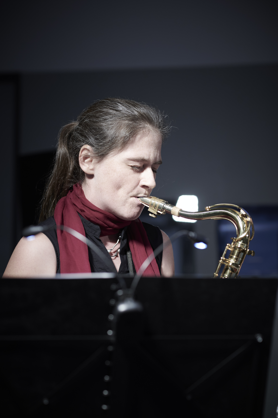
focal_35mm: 85
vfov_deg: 23.9
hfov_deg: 16.1
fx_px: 986
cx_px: 139
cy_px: 209
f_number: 3.2
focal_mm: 85
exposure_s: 1/80
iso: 1000
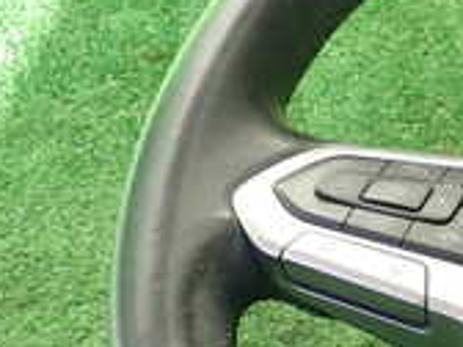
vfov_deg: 13.7
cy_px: 297
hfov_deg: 16.2
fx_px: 1431
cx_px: 766
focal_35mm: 107
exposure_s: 1/125
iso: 160
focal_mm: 5.4
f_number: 2.3
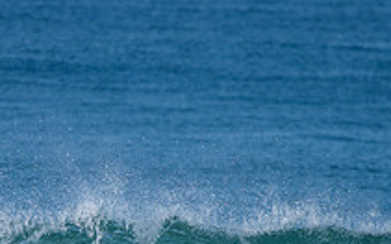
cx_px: 87
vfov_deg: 0.9
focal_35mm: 1401
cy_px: 332
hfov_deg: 1.5
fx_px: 14933
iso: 220
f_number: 5.6
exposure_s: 1/2000
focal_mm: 500
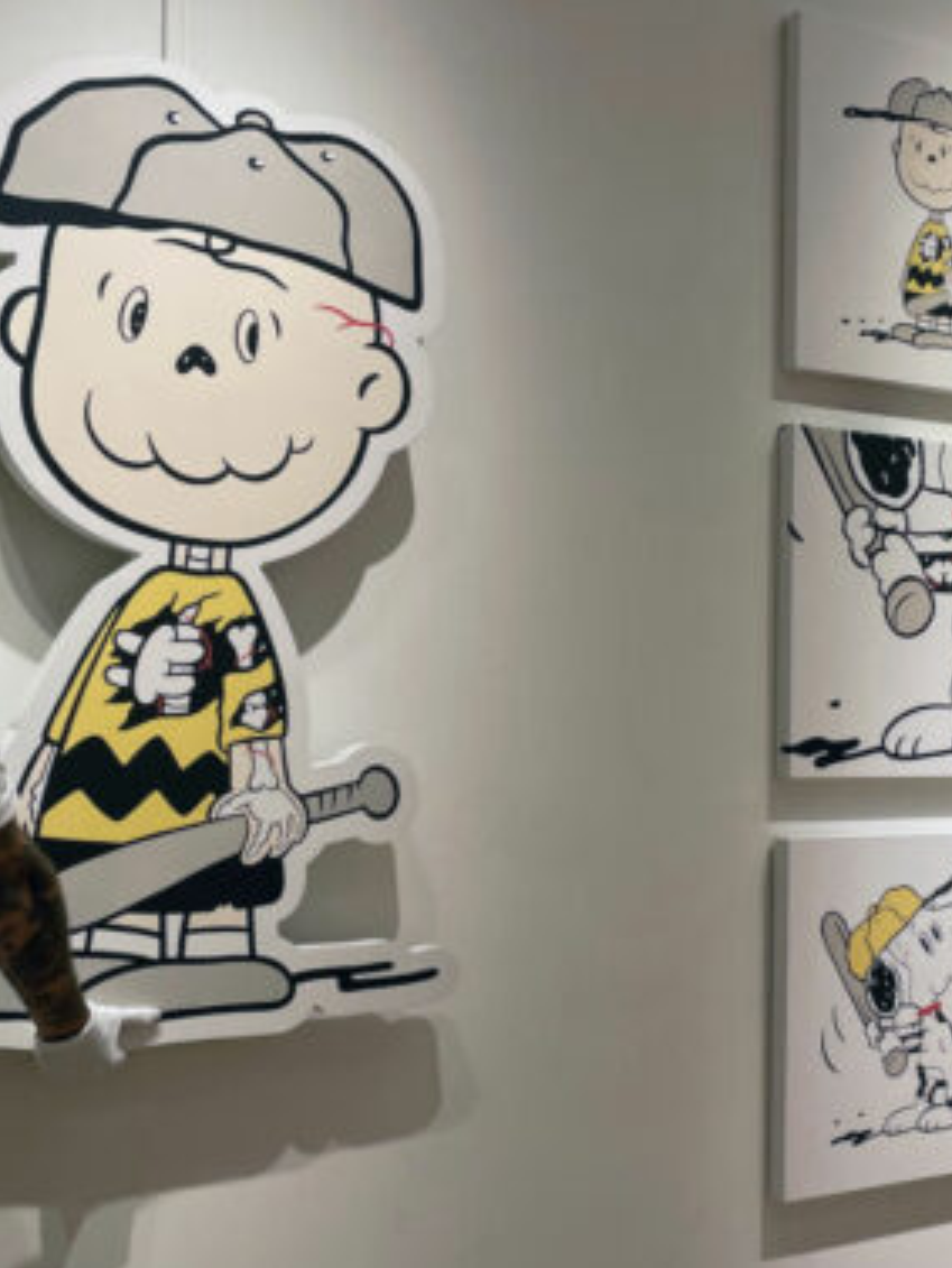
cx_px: 777
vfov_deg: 36.1
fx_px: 1942
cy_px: 696
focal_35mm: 53
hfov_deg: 27.0
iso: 32
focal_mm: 4.2
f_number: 1.6
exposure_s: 1/437
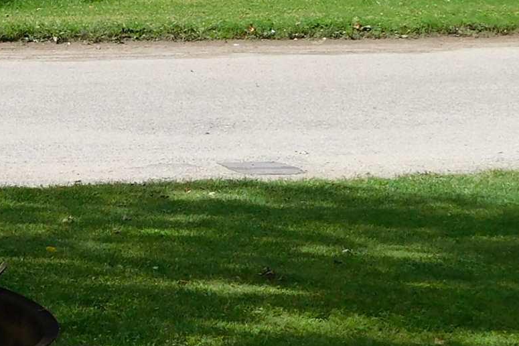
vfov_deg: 8.3
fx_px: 2378
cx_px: -350
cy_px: -27
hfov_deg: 11.7
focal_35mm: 165
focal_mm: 7.1
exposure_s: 1/800
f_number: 3.6
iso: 125
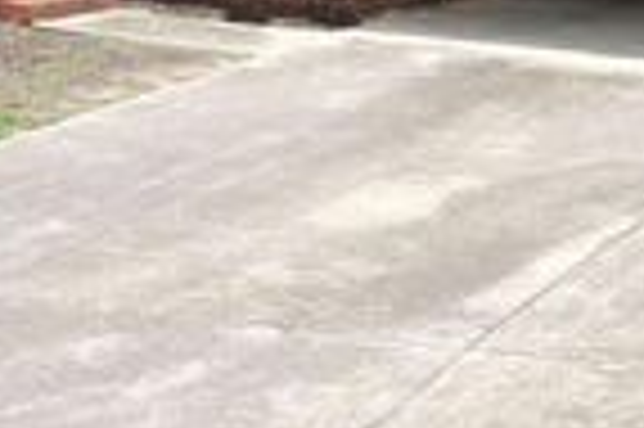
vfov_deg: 12.5
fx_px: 1948
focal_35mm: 109
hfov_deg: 18.8
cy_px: 92
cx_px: 257
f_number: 3.1
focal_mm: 5.3
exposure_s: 1/640
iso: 100
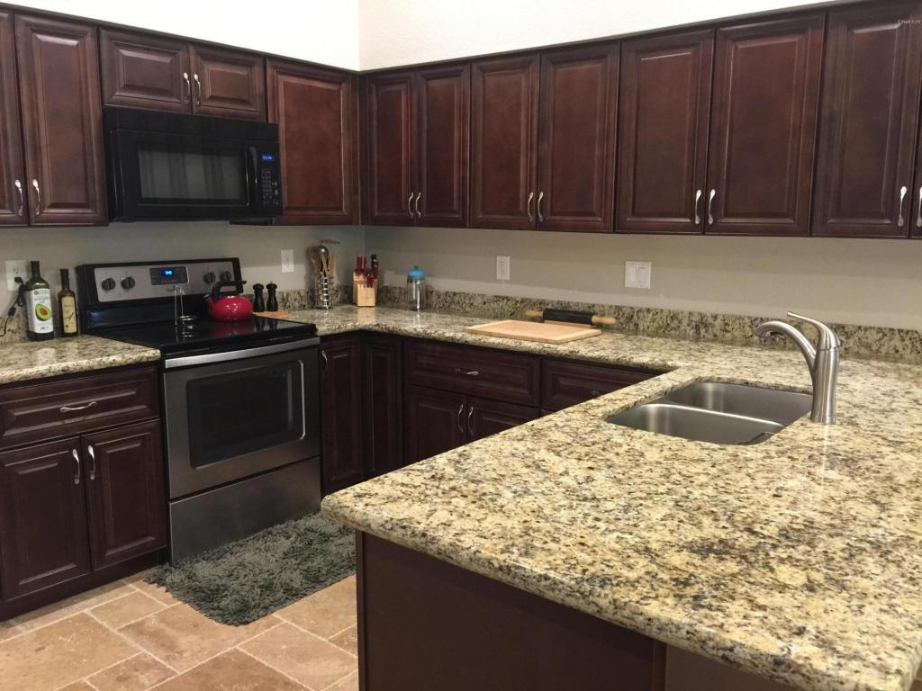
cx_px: 461
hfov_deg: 61.7
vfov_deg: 48.2
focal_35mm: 29
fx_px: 772
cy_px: 346
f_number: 2.2
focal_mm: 4.15
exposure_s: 1/10
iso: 125
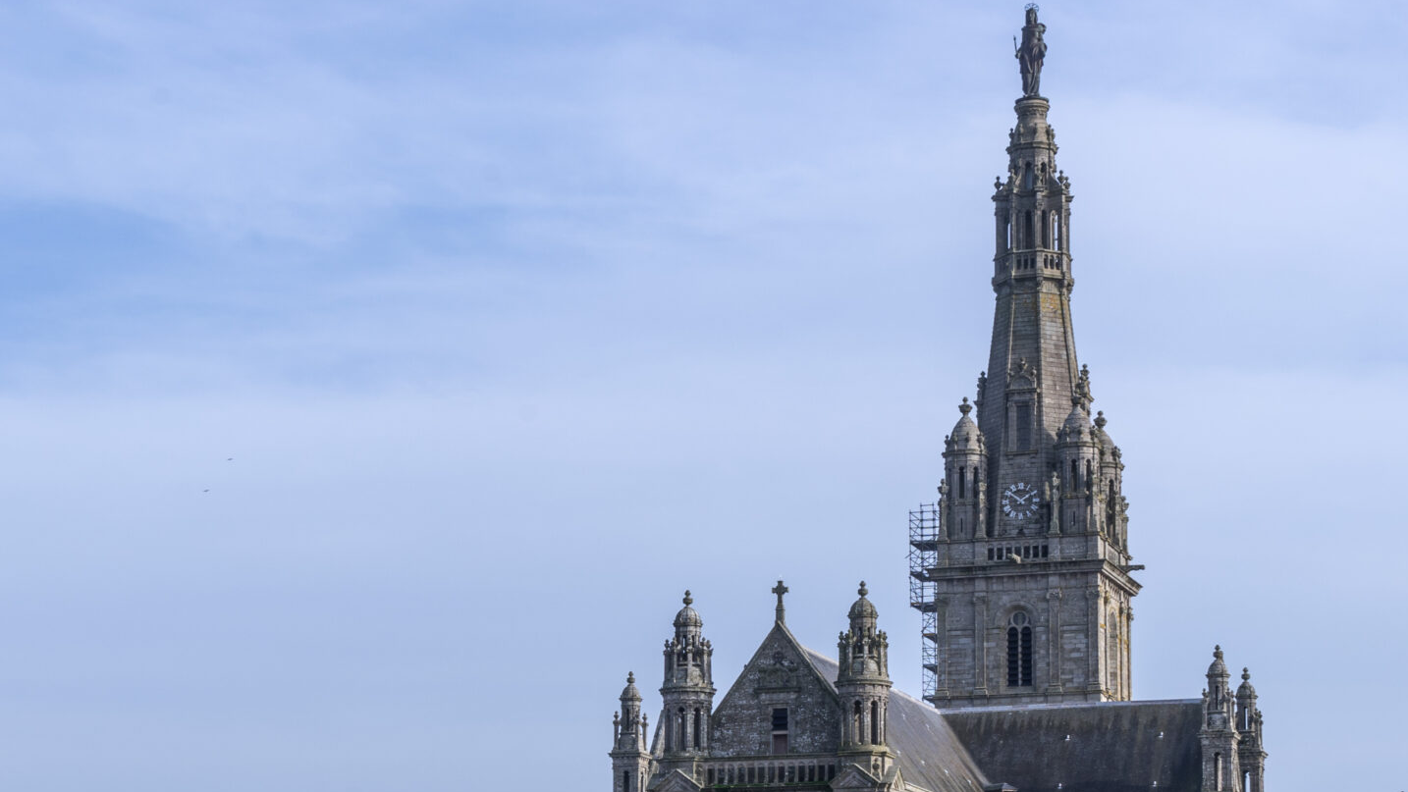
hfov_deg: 24.6
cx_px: 424
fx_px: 3211
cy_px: 732
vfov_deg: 13.9
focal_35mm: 86
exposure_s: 1/80
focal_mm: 46
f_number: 13
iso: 100
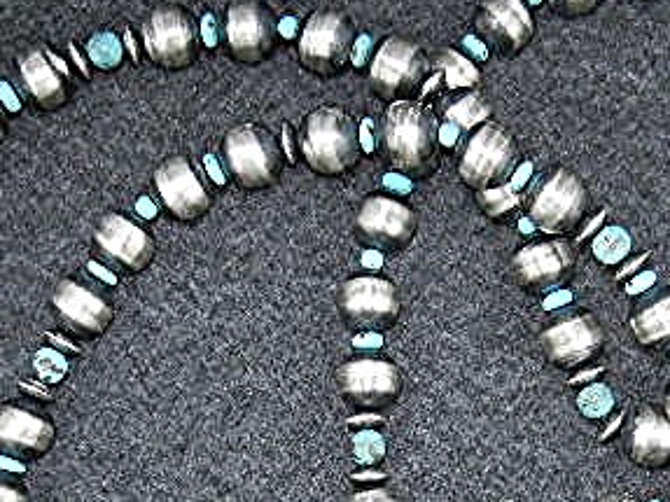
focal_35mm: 67
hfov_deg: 29.0
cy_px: 472
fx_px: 1296
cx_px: 374
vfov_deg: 21.3
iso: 791
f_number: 3.5
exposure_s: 1/30
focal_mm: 5.4
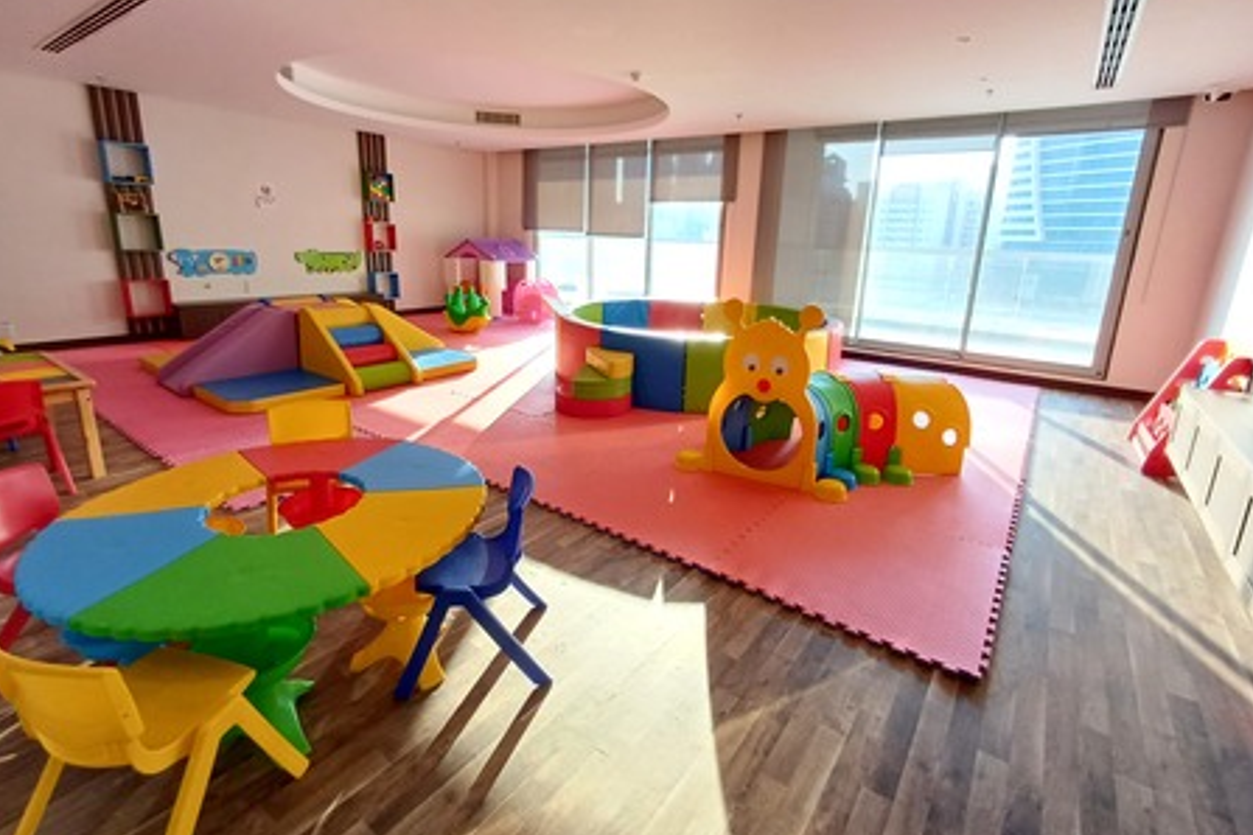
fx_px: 592
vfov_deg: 70.4
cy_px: 394
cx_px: 621
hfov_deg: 93.3
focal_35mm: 17
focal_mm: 1.64
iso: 125
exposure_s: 1/50
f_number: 2.2
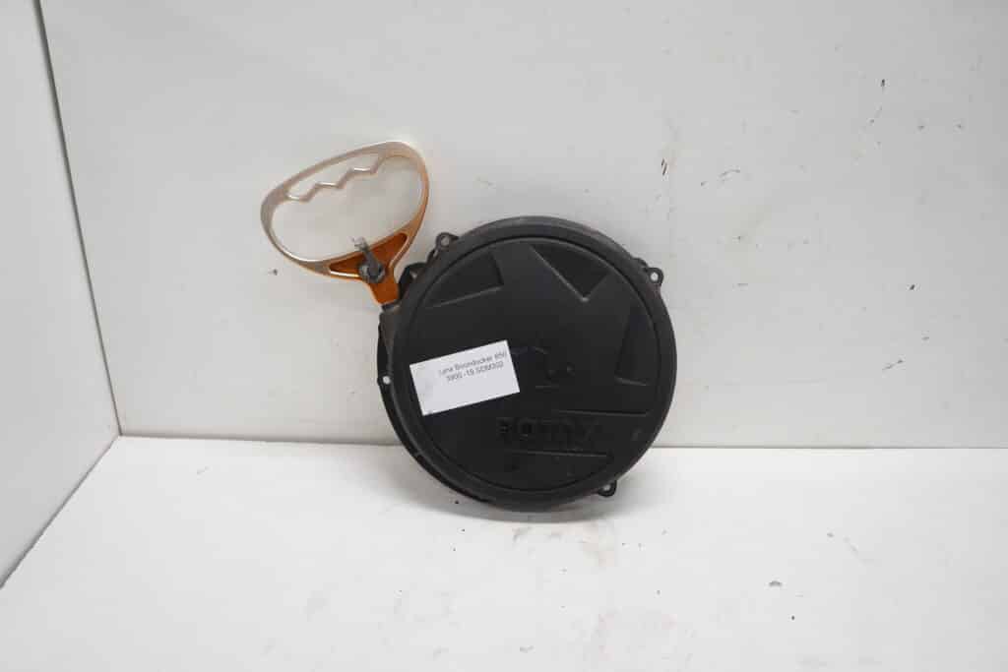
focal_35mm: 27
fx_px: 756
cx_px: 504
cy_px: 336
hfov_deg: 67.4
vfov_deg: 47.9
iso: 320
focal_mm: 18
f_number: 5
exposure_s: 1/60
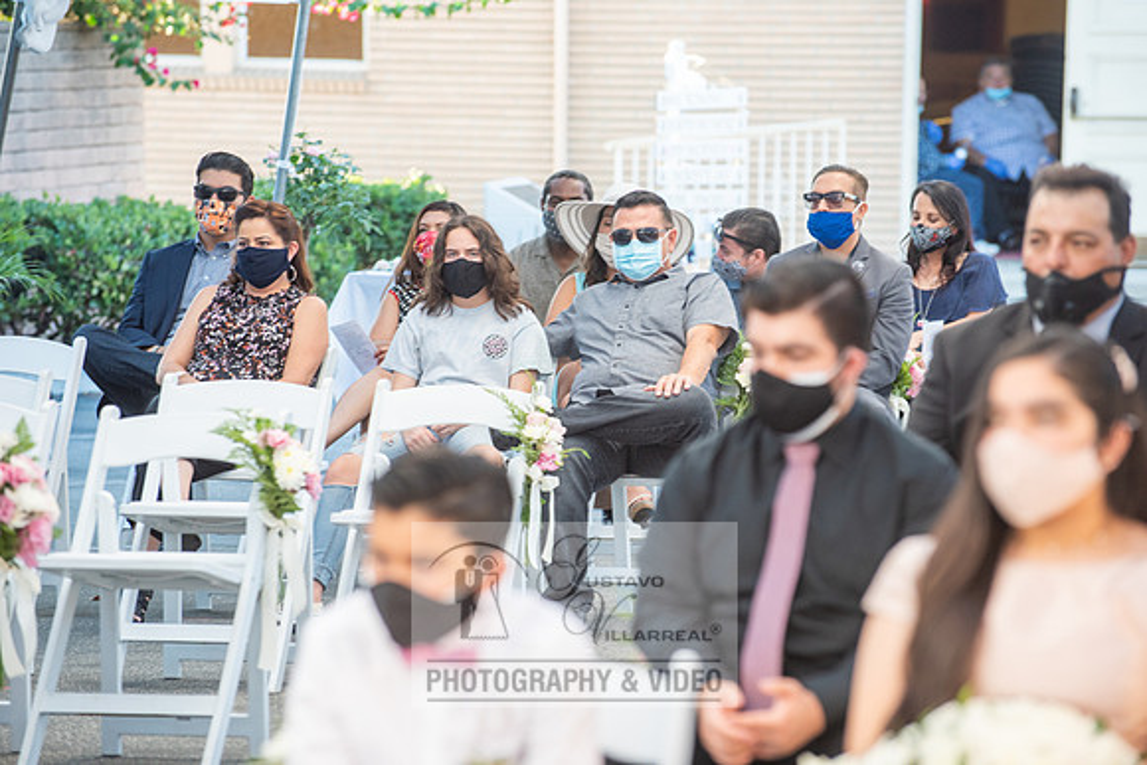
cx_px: 574
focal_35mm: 200
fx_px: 6373
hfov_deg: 10.3
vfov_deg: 6.9
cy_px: 382
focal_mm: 200
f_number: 5
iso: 640
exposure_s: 1/160
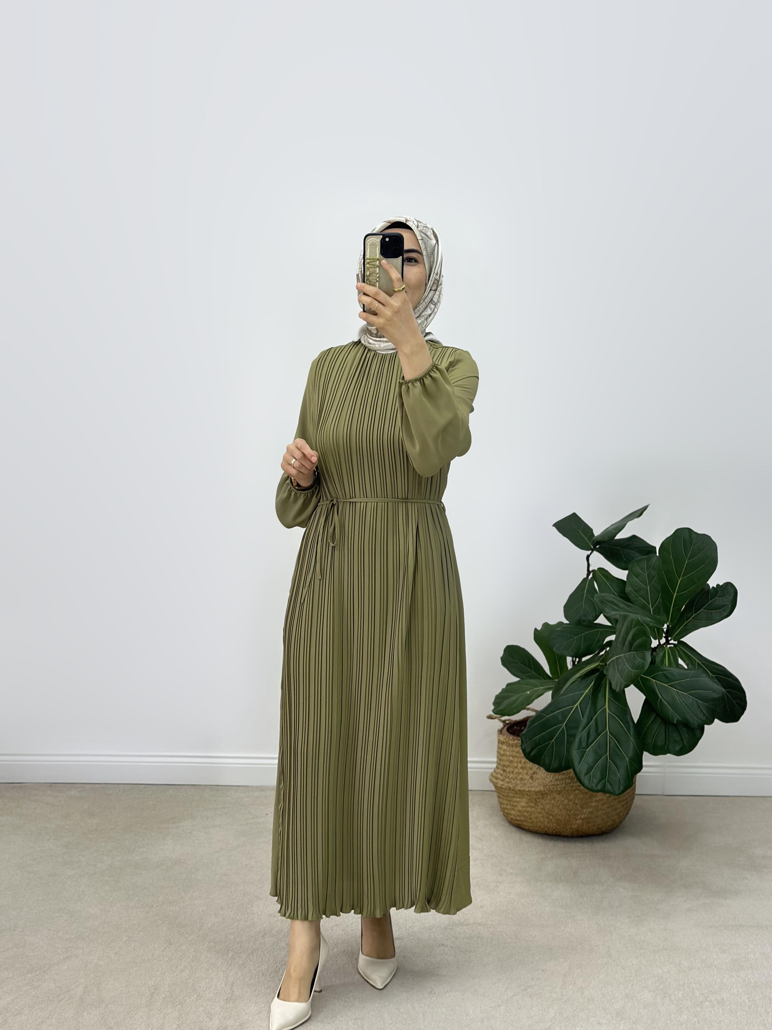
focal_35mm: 51
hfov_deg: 28.6
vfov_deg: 37.5
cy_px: 520
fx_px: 1517
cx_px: 370
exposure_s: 1/244
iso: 80
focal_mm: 6.86
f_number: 1.78
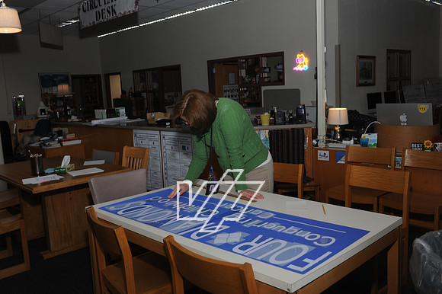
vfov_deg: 37.8
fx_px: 429
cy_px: 147
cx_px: 221
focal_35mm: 35
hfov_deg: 54.5
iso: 250
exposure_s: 1/50
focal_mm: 35
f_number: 7.1
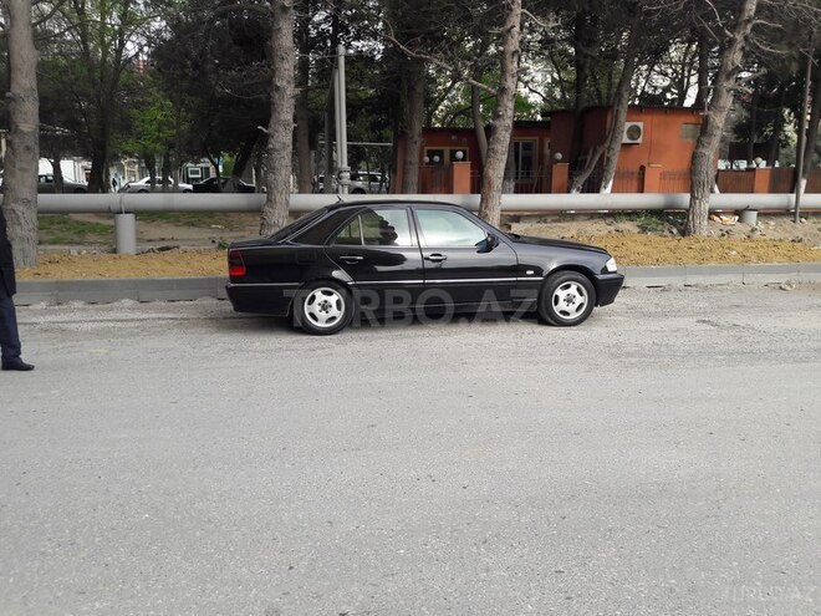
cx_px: 410
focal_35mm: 28
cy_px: 308
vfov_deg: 49.7
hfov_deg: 63.4
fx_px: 664
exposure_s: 1/384
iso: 40
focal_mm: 3.7
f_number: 1.9
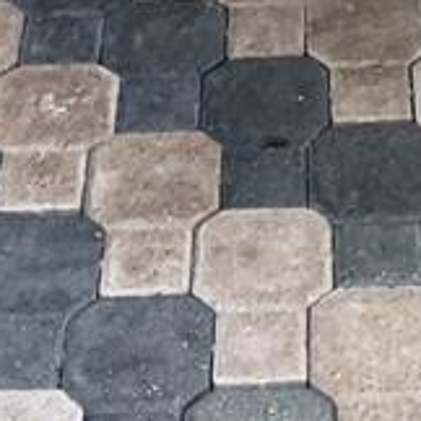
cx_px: 533
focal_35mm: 170
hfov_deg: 10.1
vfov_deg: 8.1
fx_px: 2339
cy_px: -1021
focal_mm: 5.1
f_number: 1.6
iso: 64
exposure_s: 1/145
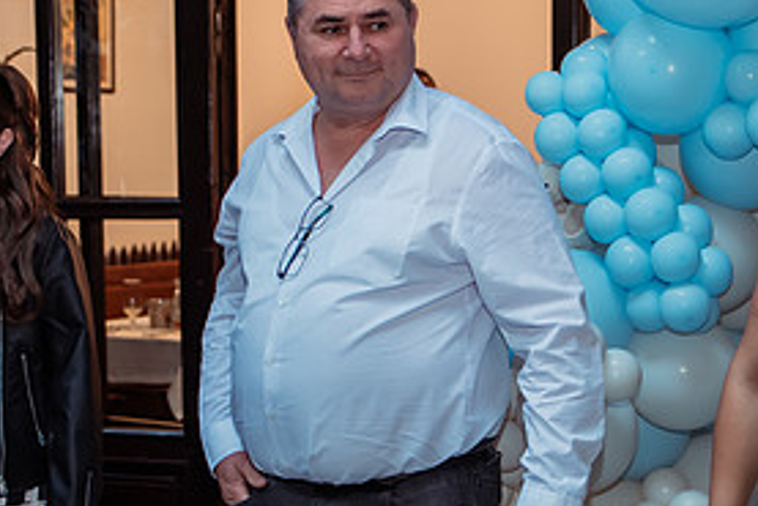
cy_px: 371
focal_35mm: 85
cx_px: 421
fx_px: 1791
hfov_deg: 23.9
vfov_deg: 16.0
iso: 1000
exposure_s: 1/200
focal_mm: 35
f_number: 2.8
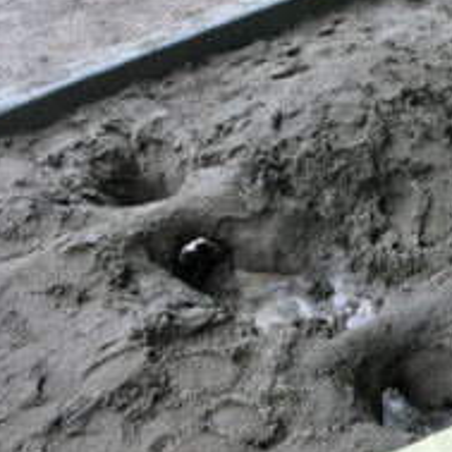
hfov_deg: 34.3
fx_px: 665
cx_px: 450
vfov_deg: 36.6
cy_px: 344
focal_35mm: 45
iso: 80
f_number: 3
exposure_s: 1/60
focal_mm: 4.24
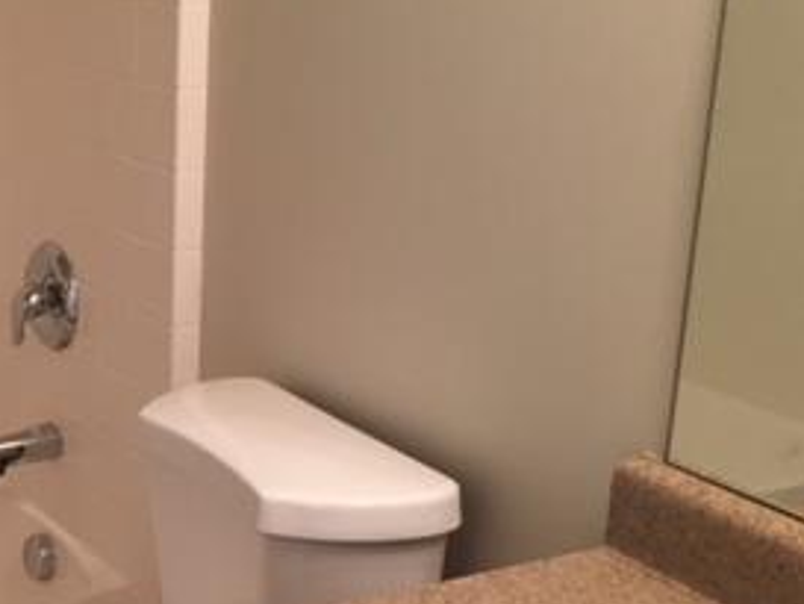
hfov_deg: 26.4
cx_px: -74
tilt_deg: -18.3
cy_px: 392
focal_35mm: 68
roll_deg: +3.0
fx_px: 1580
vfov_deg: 21.6
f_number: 2.2
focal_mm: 4.15
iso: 64
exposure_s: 1/30
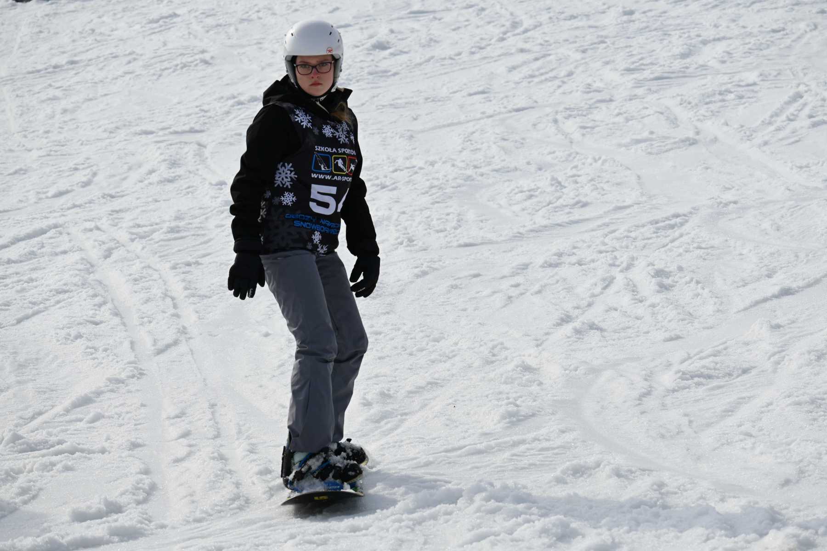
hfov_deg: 11.9
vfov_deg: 8.0
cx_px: 414
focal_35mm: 172
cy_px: 276
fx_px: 3962
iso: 100
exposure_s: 1/500
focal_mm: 115
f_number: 8
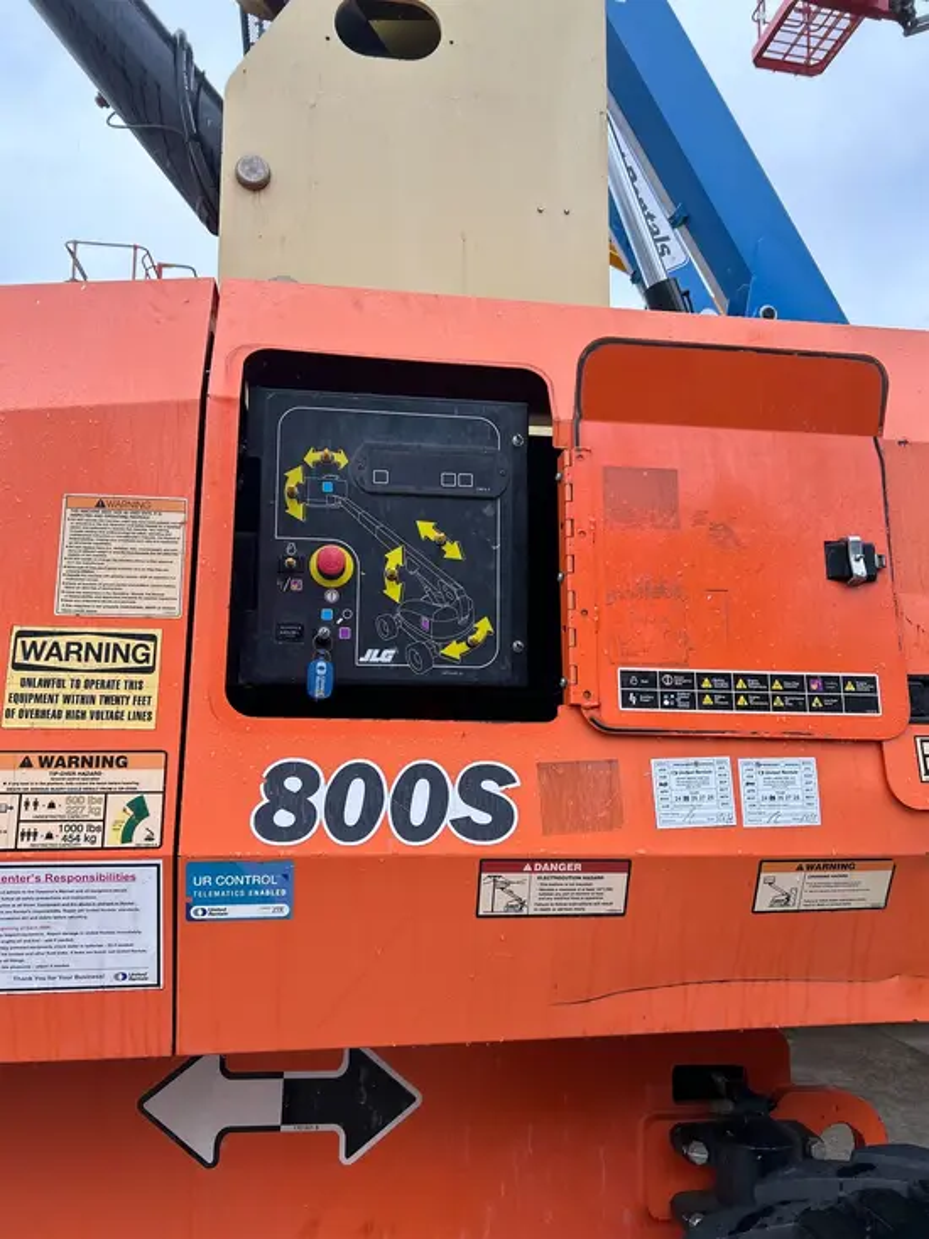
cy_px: 620
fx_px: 930
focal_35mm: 26
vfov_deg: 67.3
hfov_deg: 53.1
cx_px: 464
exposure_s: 1/184
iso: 40
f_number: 1.5
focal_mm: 5.7
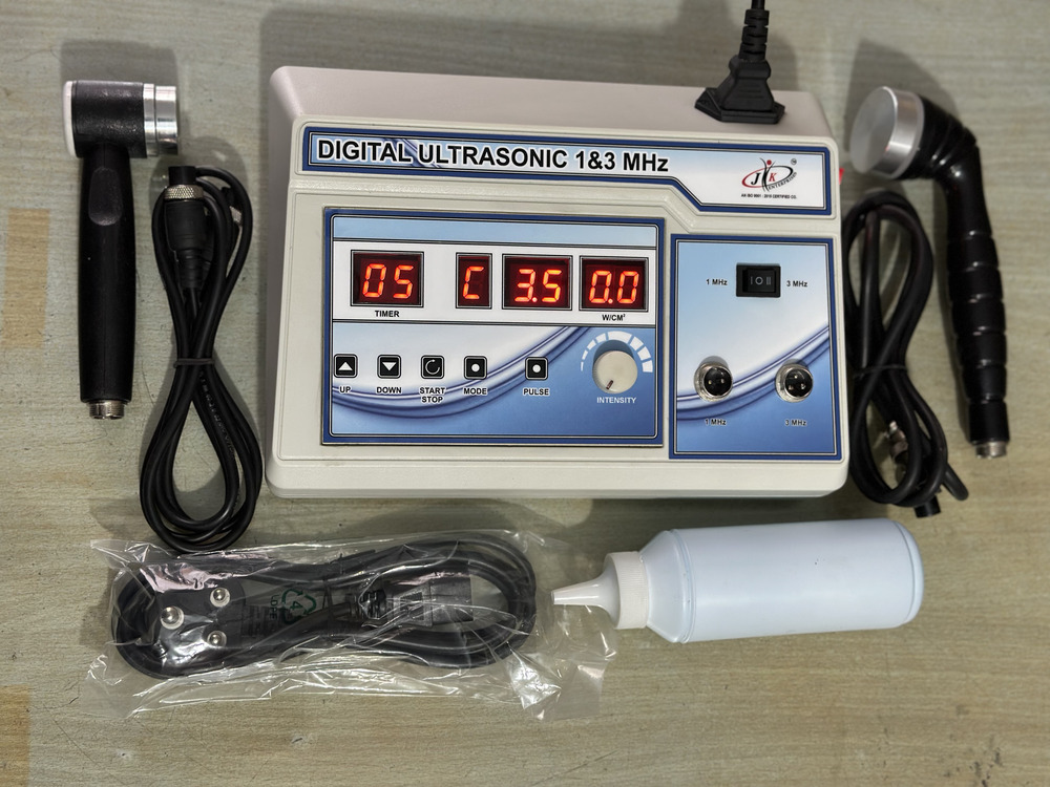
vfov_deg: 30.3
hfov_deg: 39.7
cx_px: 525
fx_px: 1456
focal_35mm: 48
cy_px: 394
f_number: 1.78
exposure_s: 1/50
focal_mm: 6.86
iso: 125
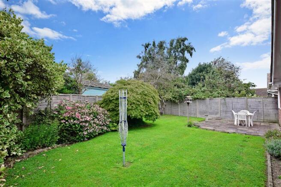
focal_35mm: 17
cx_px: 140
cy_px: 94
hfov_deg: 92.5
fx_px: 135
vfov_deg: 69.6
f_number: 11
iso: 500
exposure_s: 1/80
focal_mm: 11.5
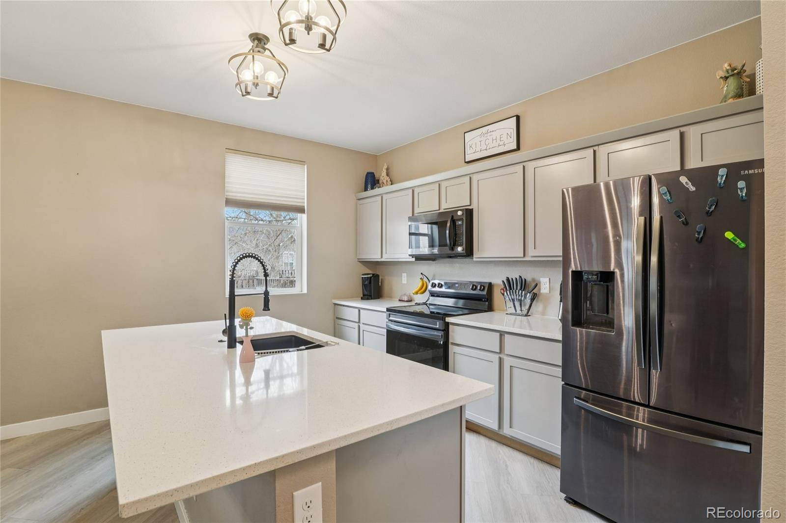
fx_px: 360
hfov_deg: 95.0
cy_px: 262
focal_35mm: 16
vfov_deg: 72.0
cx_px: 393
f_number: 8
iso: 400
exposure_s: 1/20
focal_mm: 11
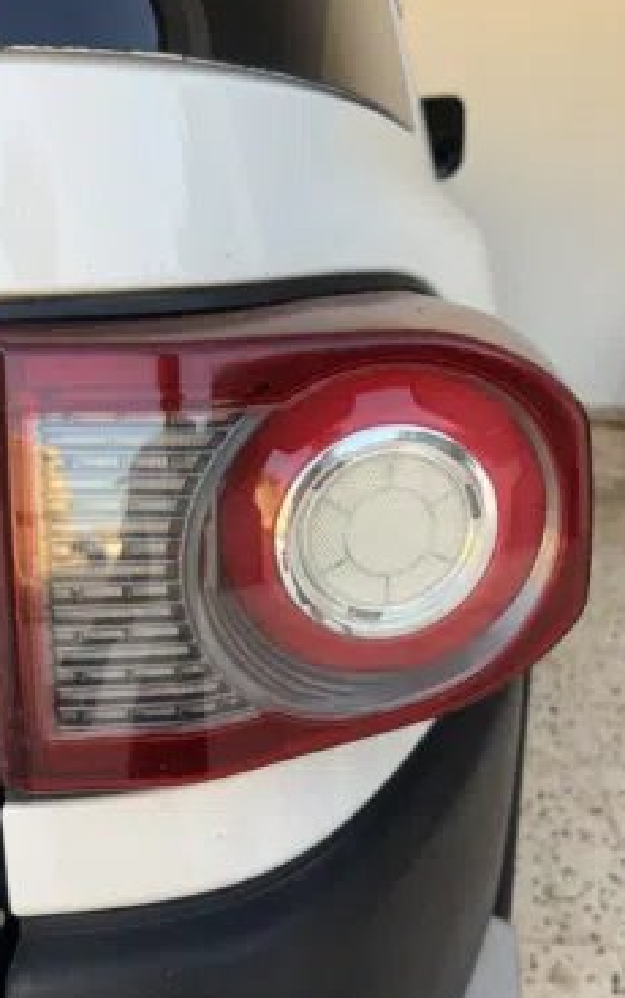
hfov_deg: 41.9
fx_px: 816
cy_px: 511
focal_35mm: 30
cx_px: 285
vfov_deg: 62.8
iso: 40
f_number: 1.5
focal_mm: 5.7
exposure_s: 1/274
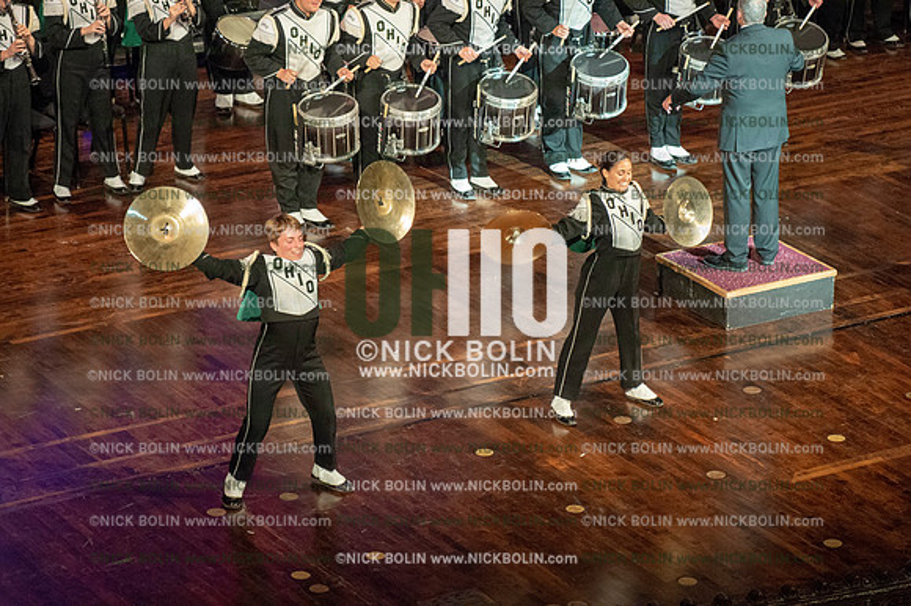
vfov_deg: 8.1
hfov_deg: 12.1
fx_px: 4299
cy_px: 303
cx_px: 456
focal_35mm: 170
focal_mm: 170
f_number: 5.6
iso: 8000
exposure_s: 1/320
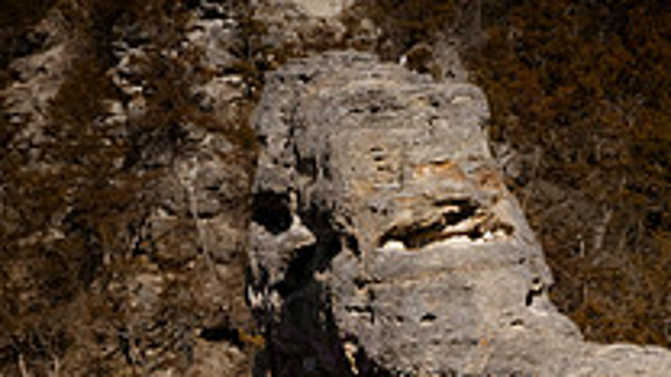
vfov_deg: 5.7
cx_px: 336
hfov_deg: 10.4
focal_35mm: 208
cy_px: 657
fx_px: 3701
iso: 800
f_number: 20
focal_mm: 92
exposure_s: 1/1000
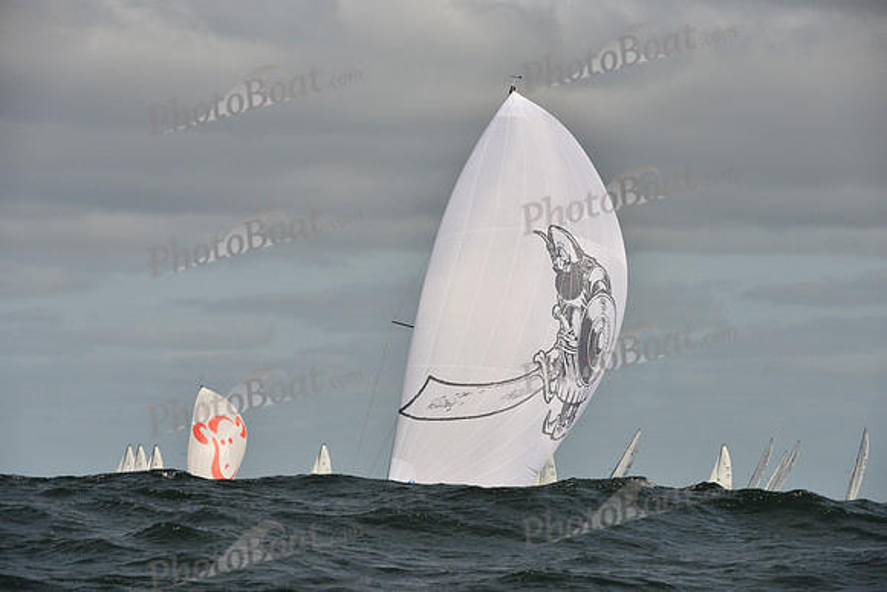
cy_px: 296
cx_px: 444
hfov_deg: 9.8
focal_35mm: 210
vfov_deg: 6.5
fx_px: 5175
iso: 320
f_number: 8
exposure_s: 1/1600
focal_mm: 210
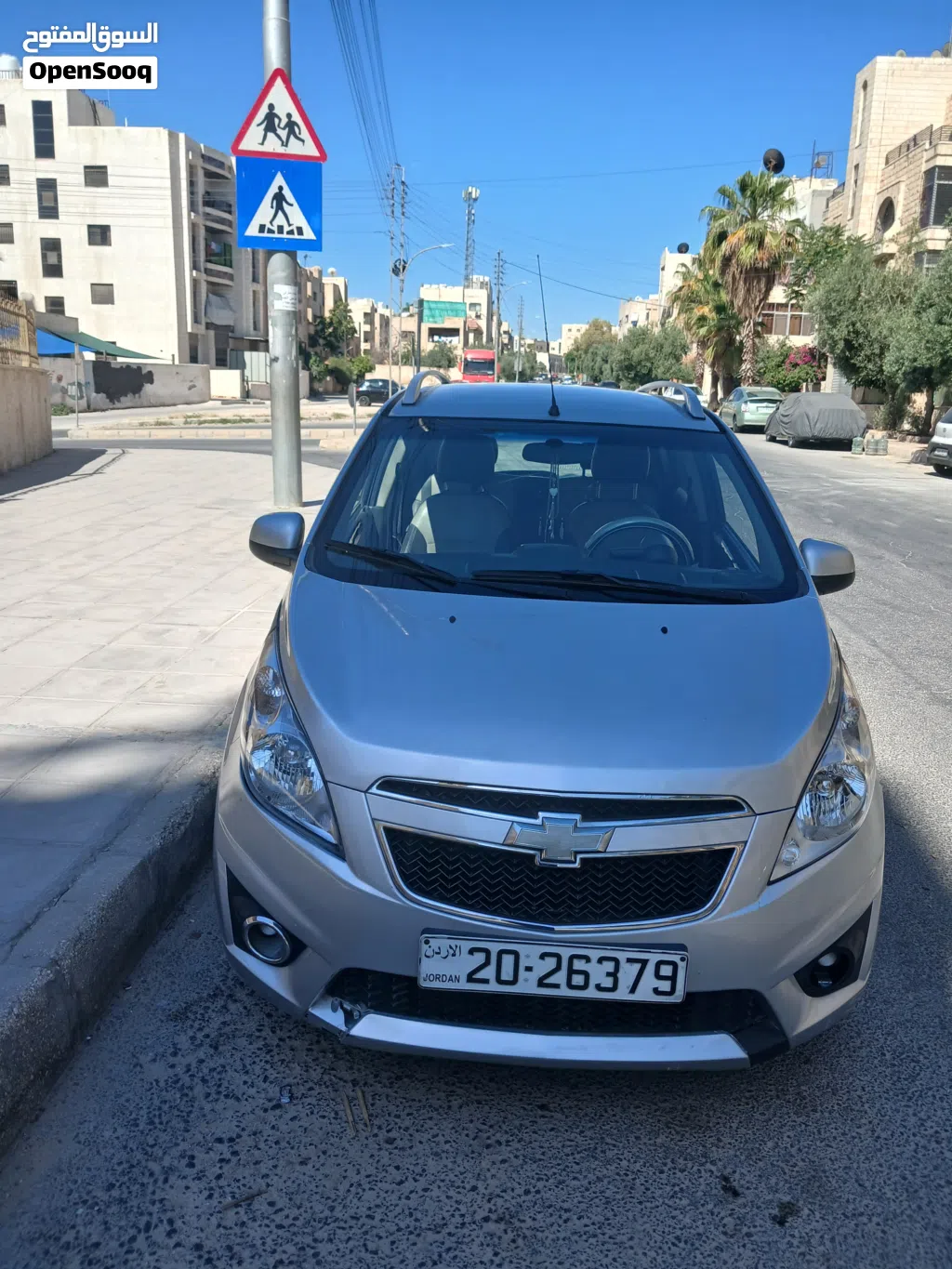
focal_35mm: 27
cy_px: 634
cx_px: 476
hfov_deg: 51.4
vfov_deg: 65.3
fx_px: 990
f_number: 1.8
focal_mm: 3.98
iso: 20
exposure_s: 1/449
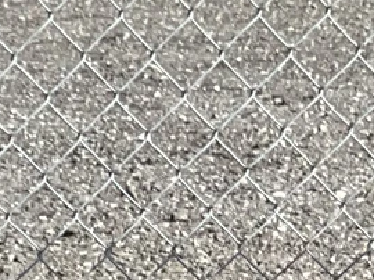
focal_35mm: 215
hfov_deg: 8.9
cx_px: -237
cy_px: 912
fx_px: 2321
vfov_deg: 6.2
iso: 25
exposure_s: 1/944
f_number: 1.8
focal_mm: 3
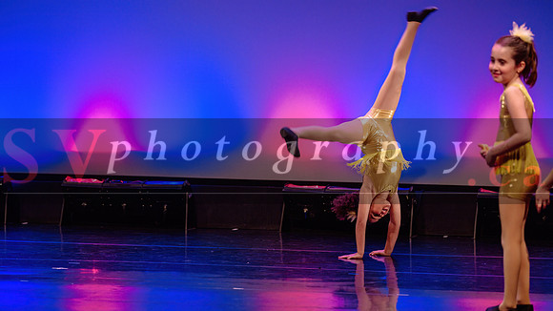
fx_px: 2570
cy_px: 115
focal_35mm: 175
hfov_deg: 12.3
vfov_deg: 6.9
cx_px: 245
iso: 1600
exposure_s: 1/320
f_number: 2.8
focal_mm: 150
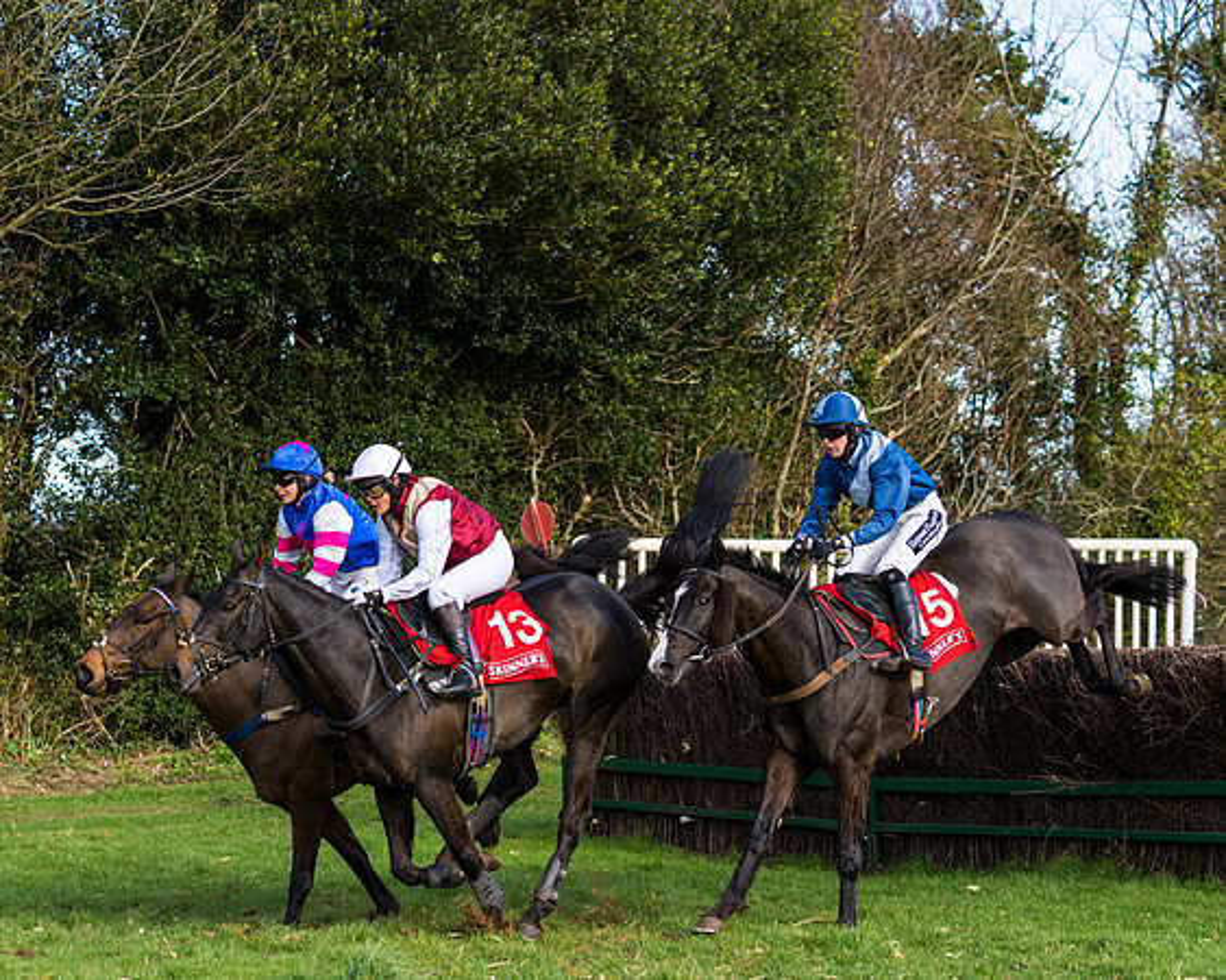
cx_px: 505
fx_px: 3209
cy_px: 430
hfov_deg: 21.6
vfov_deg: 17.4
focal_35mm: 88
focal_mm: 70
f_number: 2.8
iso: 200
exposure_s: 1/2000
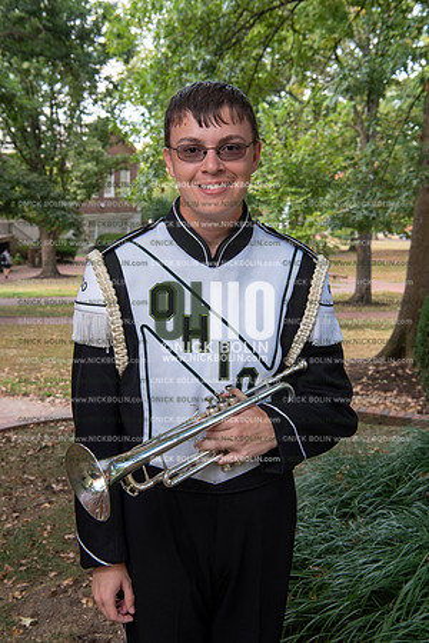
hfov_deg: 29.2
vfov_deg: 42.7
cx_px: 214
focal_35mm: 46
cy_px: 322
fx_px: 822
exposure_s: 1/100
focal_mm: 46
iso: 500
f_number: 8
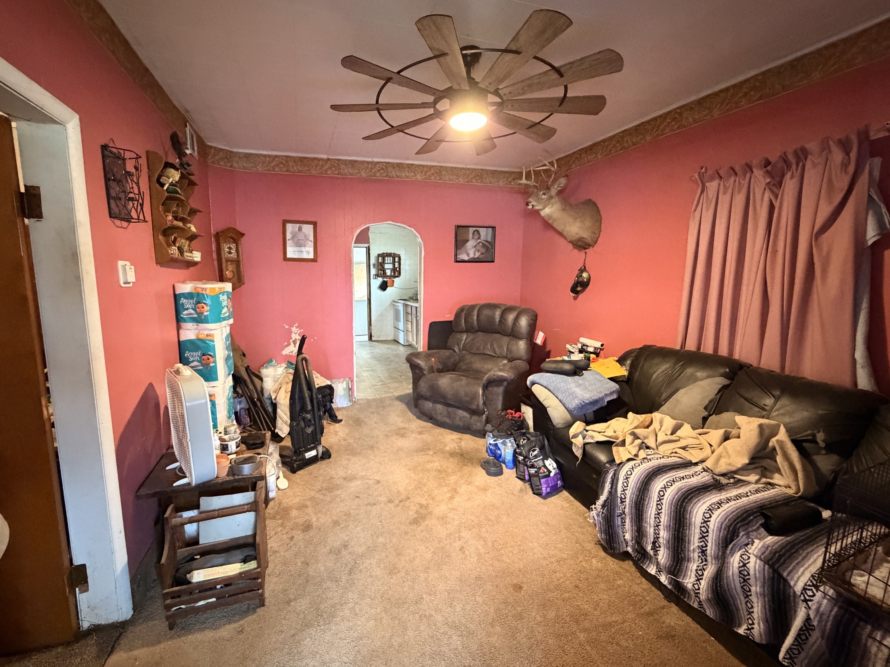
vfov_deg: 81.7
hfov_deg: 98.1
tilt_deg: -8.1
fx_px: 386
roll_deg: +0.1
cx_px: 419
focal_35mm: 15
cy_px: 330
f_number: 2.2
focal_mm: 2.22
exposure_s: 1/40
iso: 1600
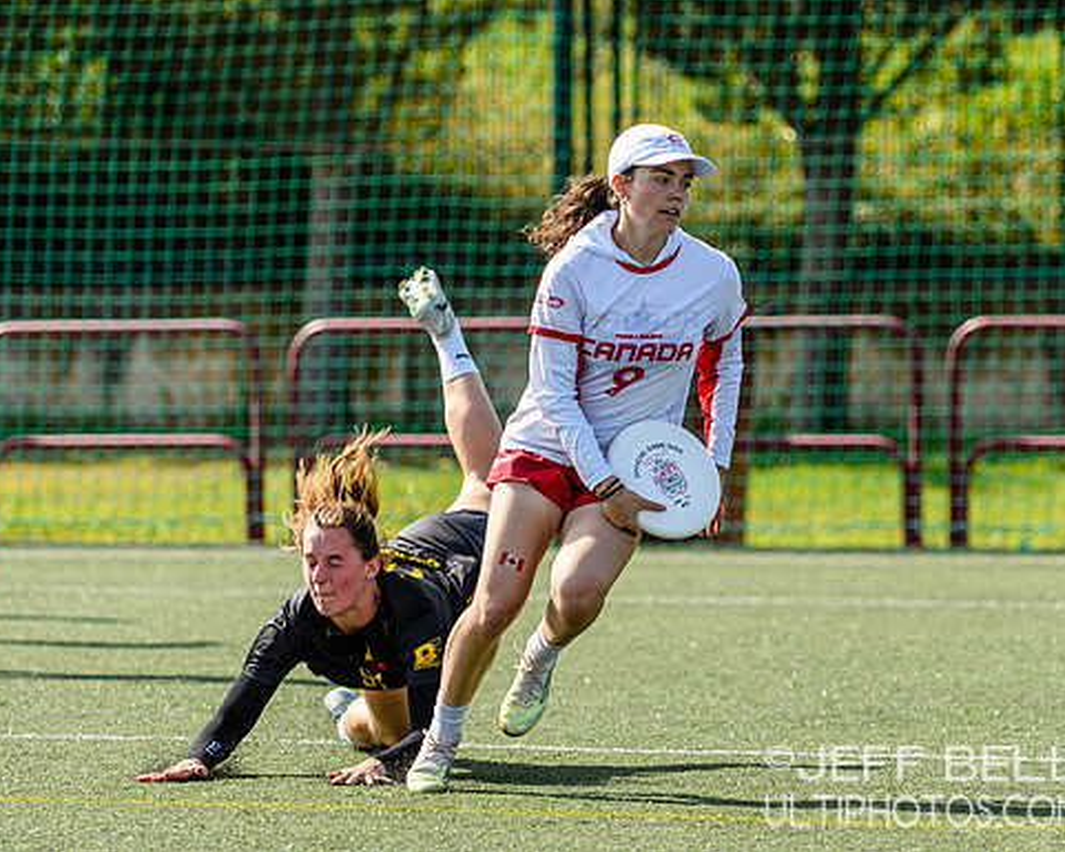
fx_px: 11066
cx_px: 782
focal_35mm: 351
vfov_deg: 4.4
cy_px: 295
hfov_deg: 5.5
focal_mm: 155
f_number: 3.2
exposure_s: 1/1000
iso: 125
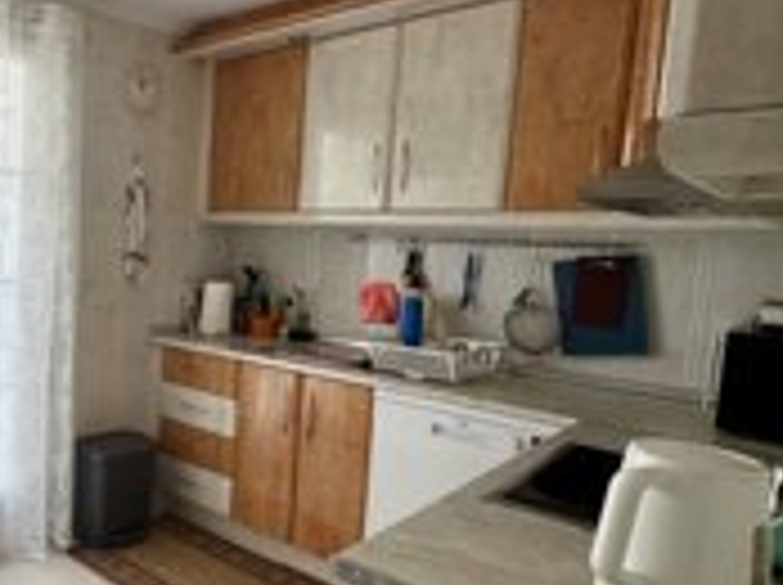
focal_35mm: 29
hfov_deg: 54.4
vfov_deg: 48.1
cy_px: 306
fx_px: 655
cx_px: 90
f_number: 2.2
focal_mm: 2.22
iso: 40
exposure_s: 1/100
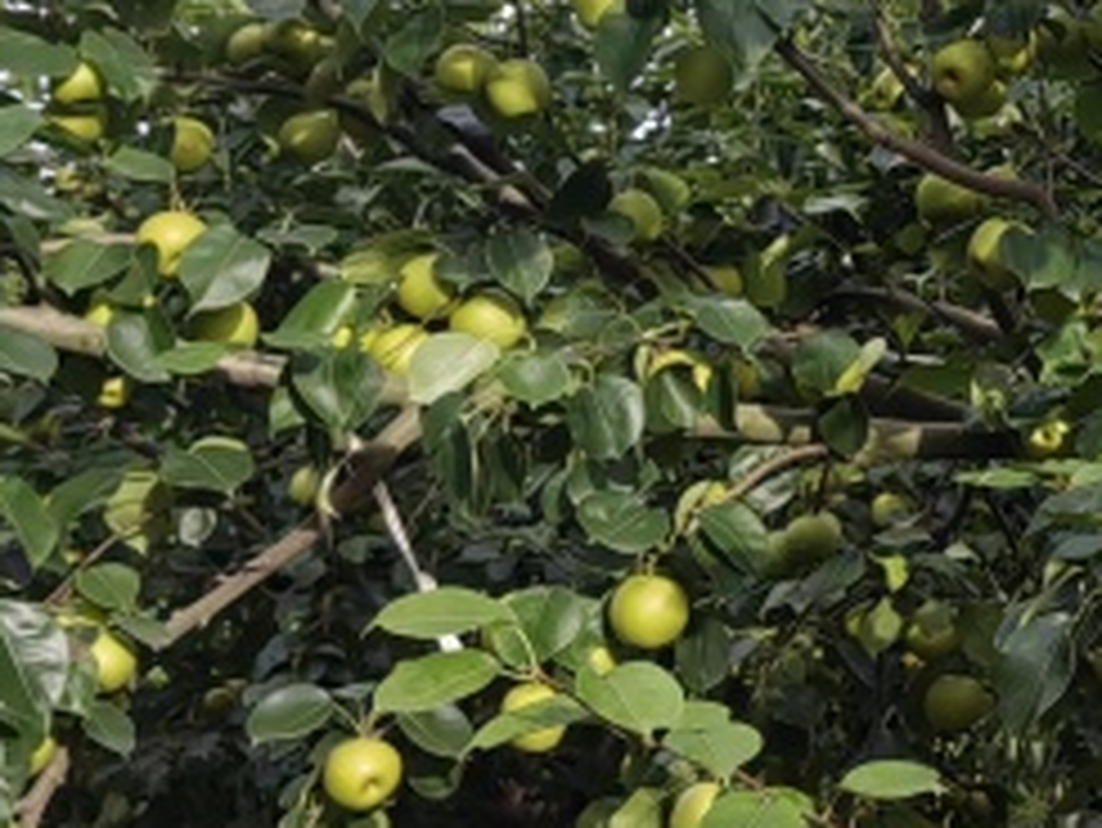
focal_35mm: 88
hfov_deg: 19.5
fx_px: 2803
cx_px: 1624
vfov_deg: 16.6
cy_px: 144
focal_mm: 5.52
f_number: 1.9
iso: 50
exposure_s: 1/995
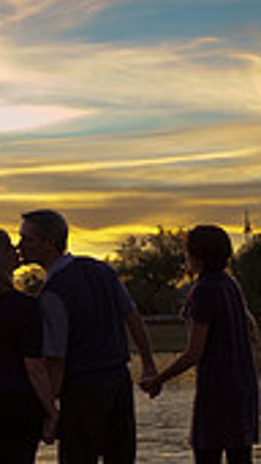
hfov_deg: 9.5
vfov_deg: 16.6
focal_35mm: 128
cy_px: 391
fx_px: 1577
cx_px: 117
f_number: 2.8
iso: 800
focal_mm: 36
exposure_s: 1/640
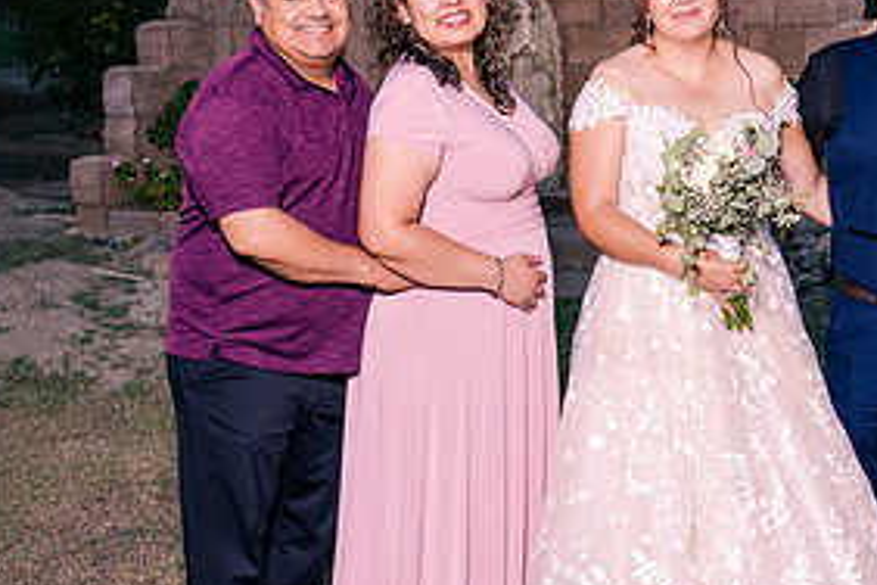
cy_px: 310
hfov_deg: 26.3
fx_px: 1851
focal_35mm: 76
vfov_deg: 17.9
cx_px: 662
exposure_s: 1/500
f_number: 4
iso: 640
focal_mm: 37
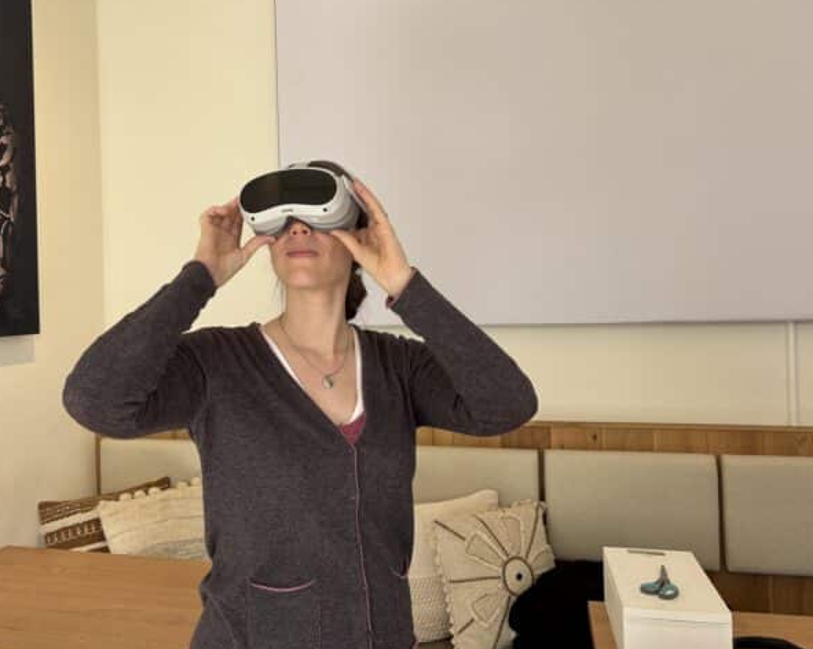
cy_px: 279
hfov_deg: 54.0
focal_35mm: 33
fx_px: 794
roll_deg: +1.1
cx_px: 344
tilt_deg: +1.1
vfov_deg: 44.4
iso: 50
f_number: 1.6
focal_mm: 5.96
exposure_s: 1/121
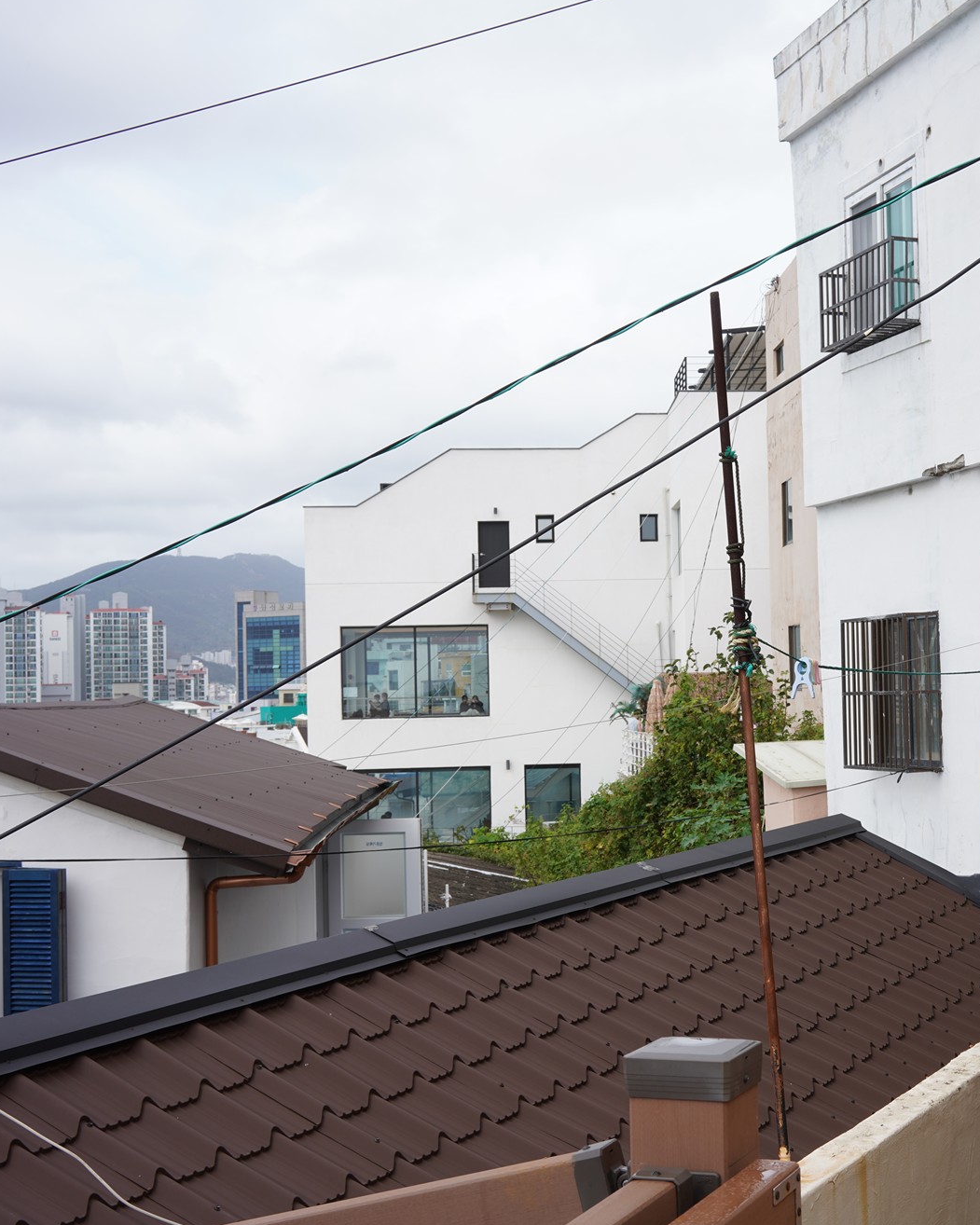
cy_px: 611
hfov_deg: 29.7
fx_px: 1813
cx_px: 748
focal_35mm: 50
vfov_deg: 37.3
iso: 100
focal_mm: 35
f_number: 11
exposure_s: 1/100
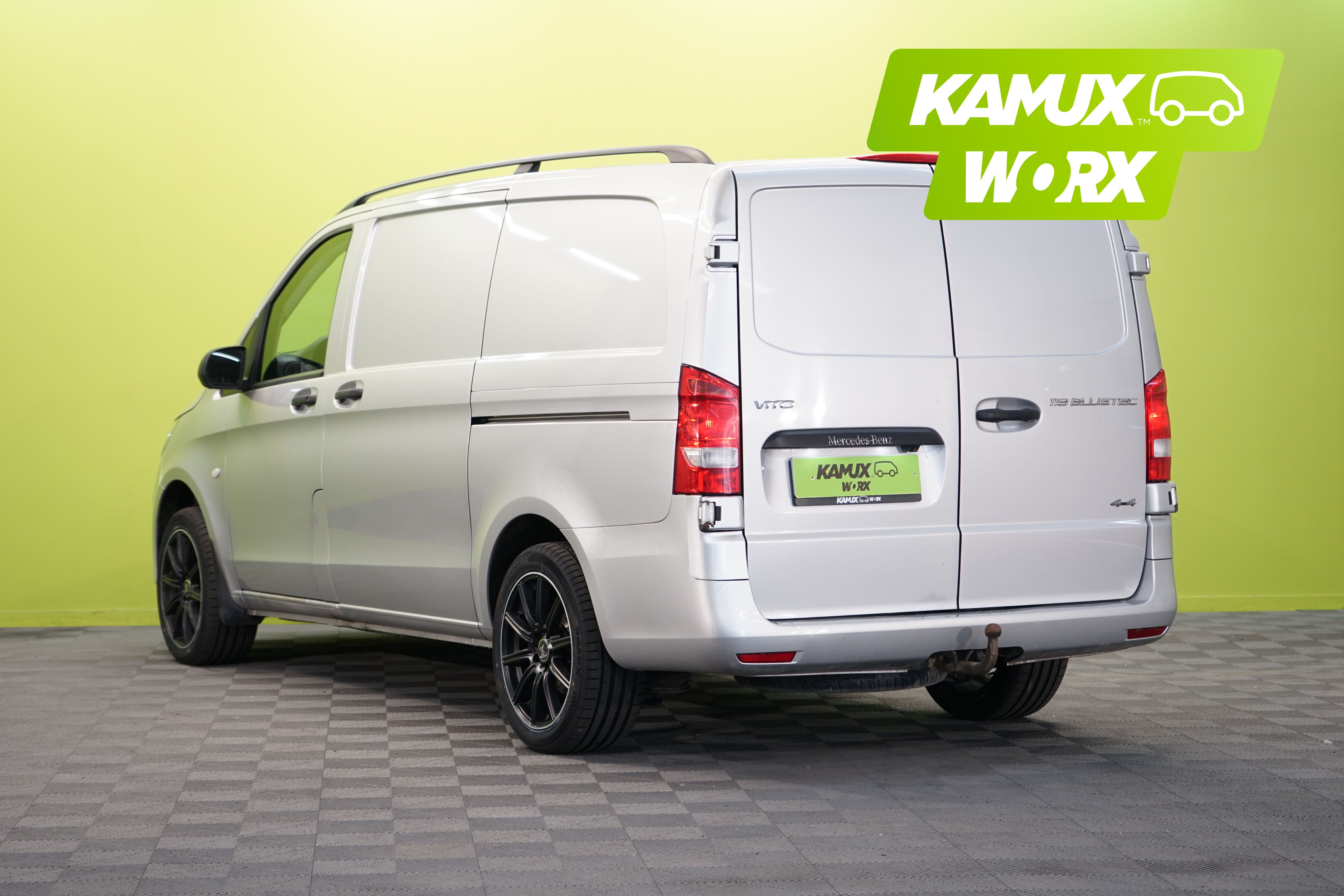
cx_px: 672
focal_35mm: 70
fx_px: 2613
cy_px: 448
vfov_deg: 19.5
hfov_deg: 28.8
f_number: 5.6
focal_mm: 70
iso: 400
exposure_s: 1/25
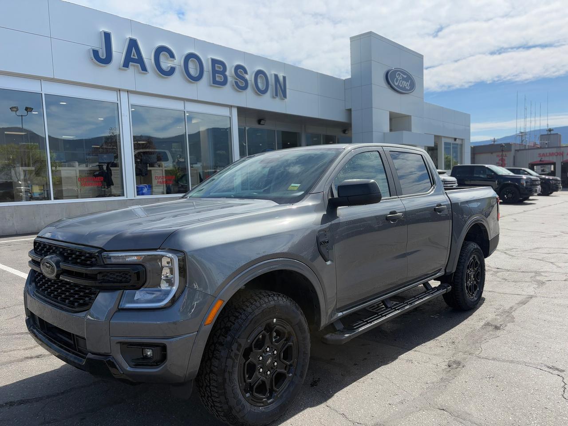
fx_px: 427
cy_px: 213
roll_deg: +1.9
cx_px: 284
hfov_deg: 67.3
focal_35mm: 26
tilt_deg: -4.9
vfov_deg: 53.1
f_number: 1.6
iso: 64
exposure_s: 1/3279
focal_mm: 5.96
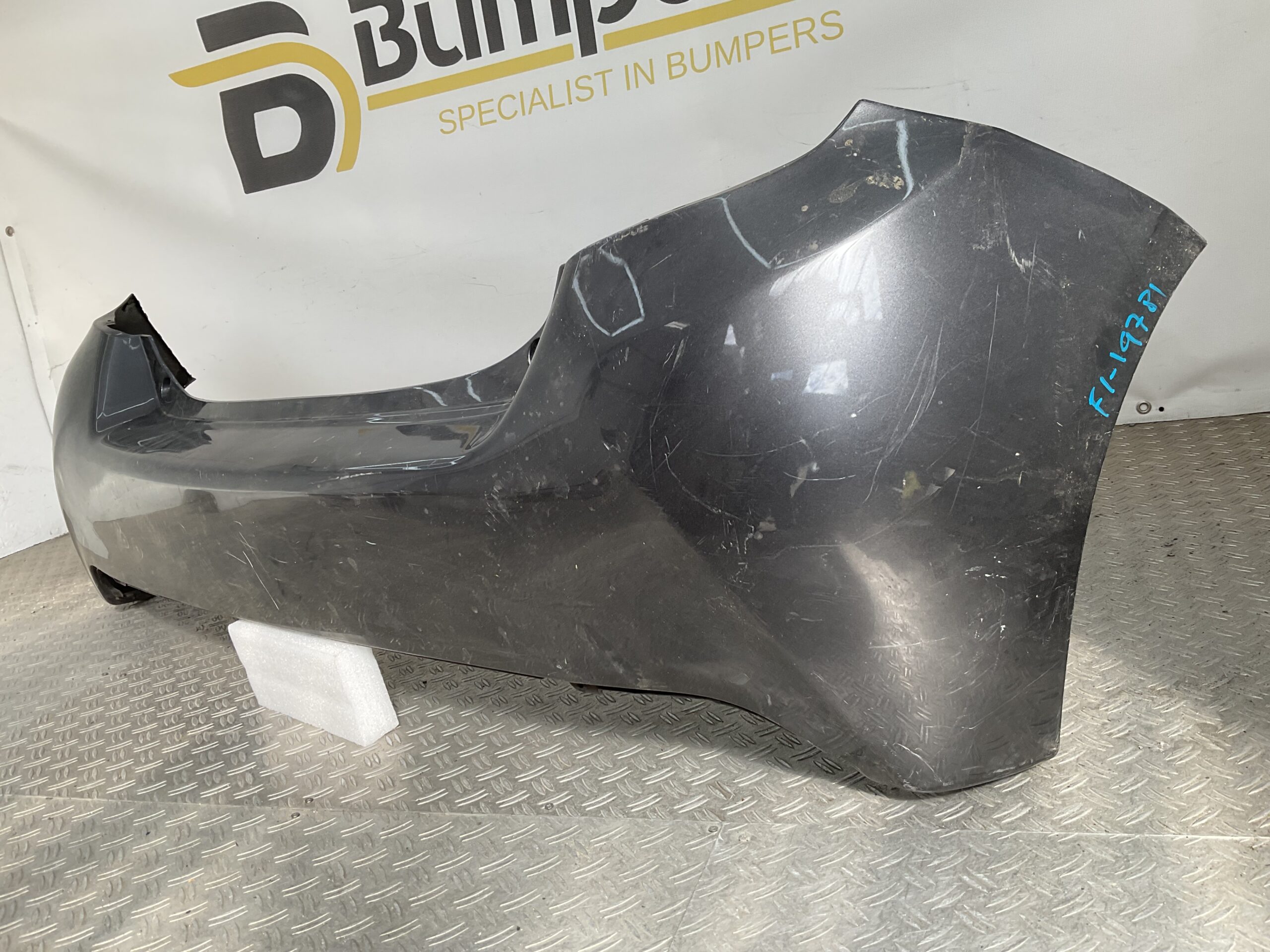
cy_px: 476
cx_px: 635
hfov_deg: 61.7
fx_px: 1064
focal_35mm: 29
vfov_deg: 48.2
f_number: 1.8
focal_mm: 3
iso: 16
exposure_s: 1/412
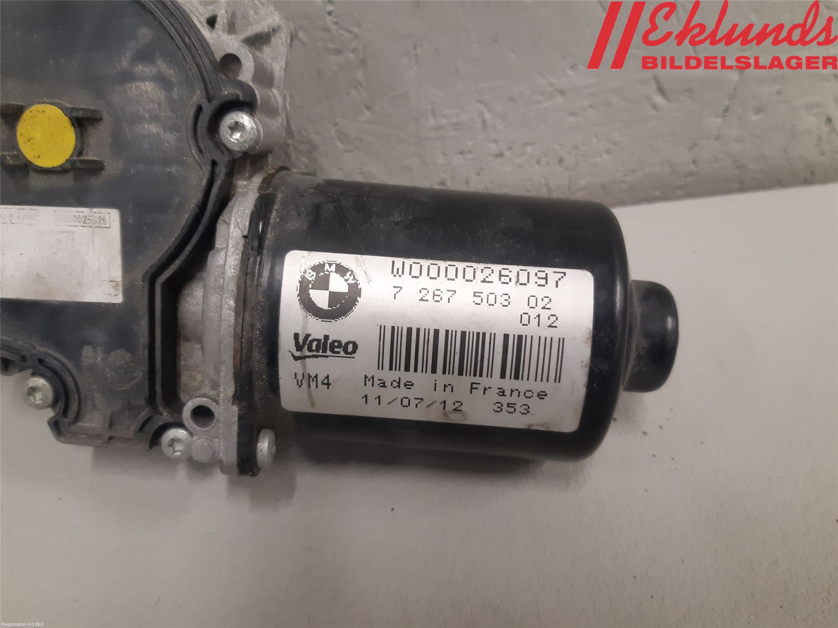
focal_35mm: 26
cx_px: 419
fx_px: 629
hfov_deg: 67.3
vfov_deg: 53.1
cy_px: 314
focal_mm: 3.93
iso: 125
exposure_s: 1/50
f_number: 1.7
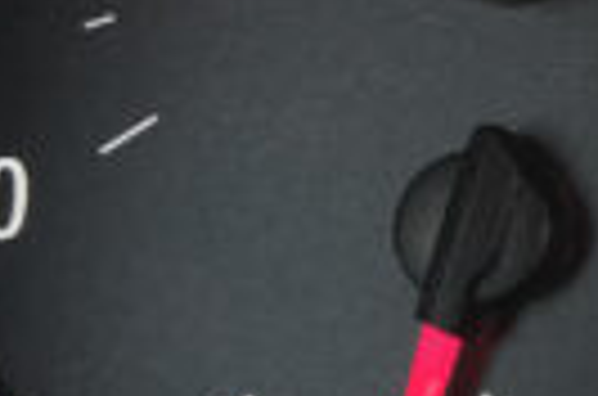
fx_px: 3712
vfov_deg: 6.1
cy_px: -20
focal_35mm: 224
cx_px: 1632
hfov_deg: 8.2
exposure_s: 1/60
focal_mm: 19.2
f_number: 9
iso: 2000
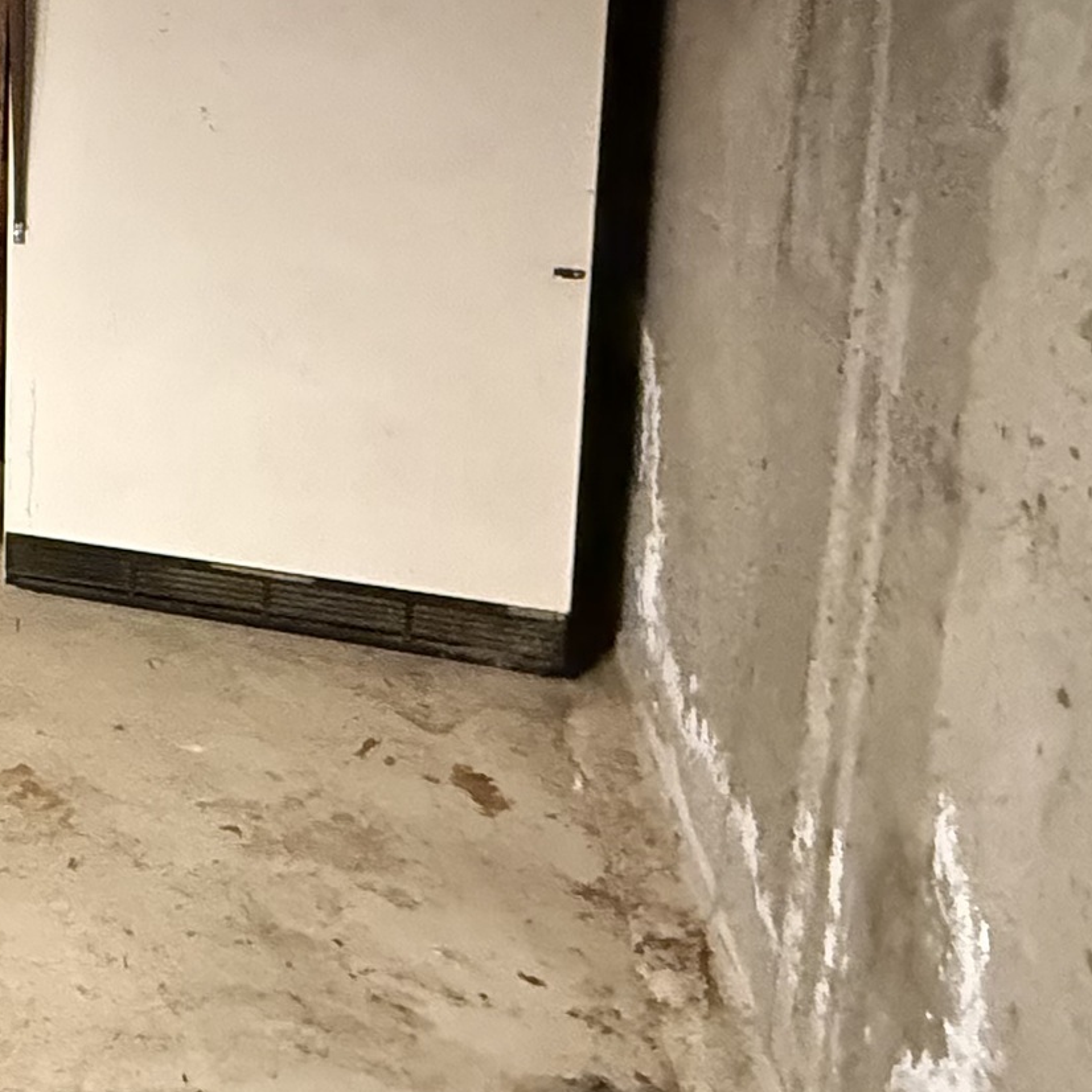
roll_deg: +2.0
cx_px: -591
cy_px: 62
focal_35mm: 46
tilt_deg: -8.5
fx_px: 1642
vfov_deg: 34.3
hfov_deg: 25.9
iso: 1000
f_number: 2.2
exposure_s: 1/60
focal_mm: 2.22
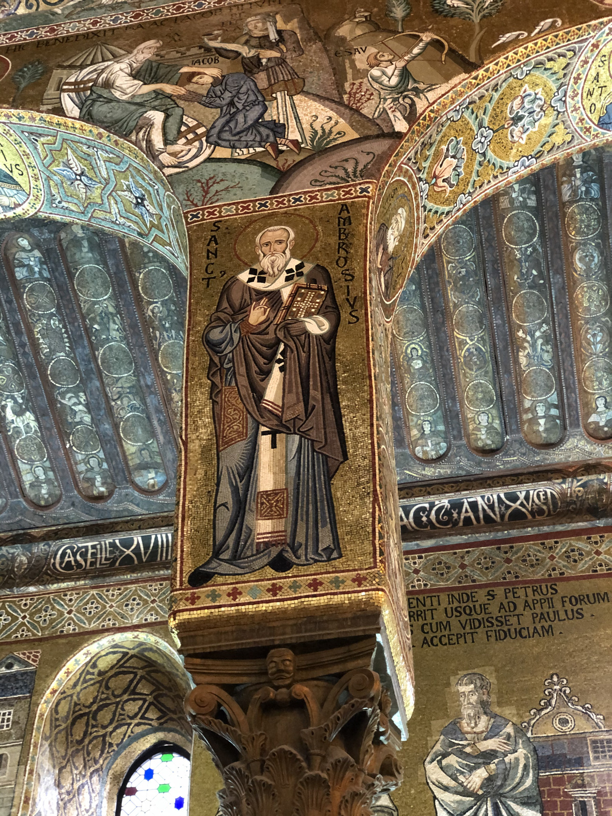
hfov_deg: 28.0
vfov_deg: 36.8
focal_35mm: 52
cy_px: 408
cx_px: 306
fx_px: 1226
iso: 200
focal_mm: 6
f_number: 2.4
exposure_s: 1/8
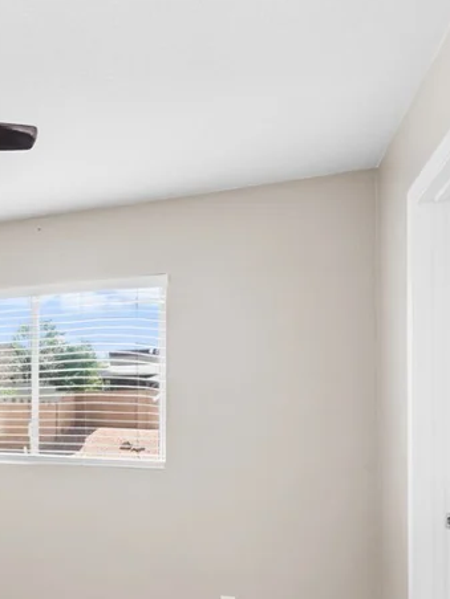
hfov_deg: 32.3
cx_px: -84
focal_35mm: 37
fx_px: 641
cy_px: 422
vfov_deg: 48.8
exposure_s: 1/25
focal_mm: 17
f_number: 8
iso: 400
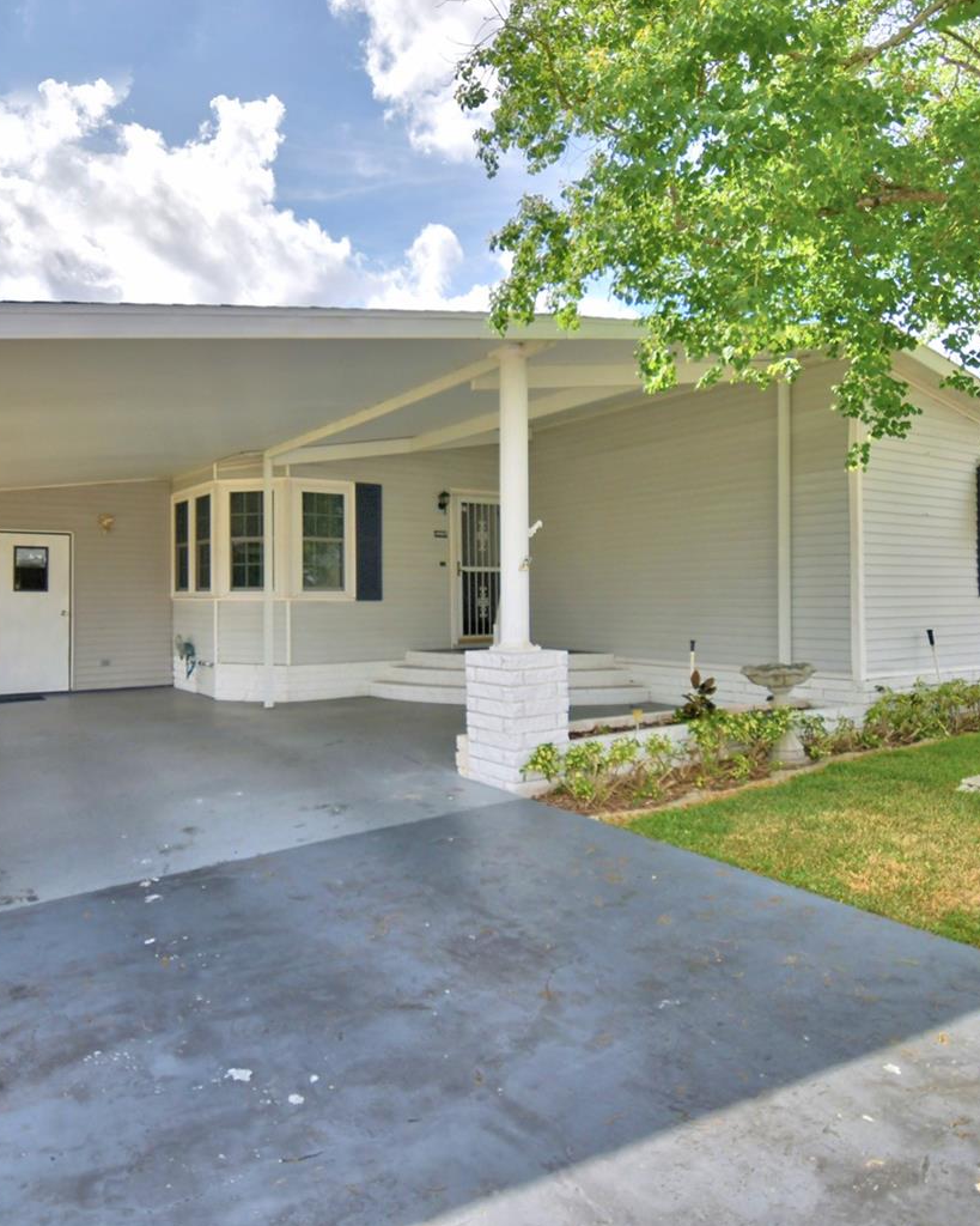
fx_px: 798
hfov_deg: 62.7
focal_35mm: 22
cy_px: 595
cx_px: 403
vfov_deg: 75.0
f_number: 4.5
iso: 100
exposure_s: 1/1000
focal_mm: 10
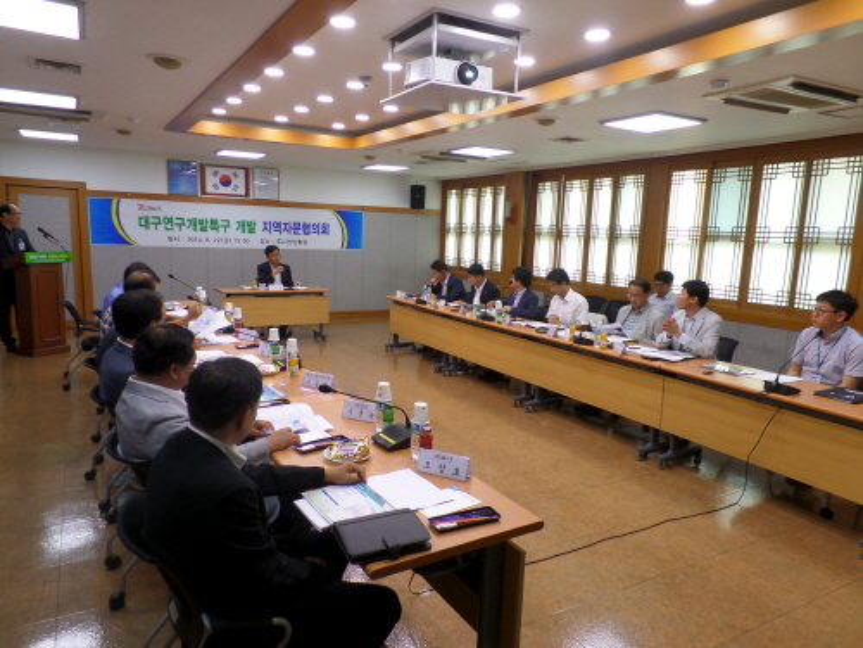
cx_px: 432
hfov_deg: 73.9
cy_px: 324
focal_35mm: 23
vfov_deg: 58.9
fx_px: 573
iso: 100
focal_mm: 4.1
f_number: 2.8
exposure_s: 1/30
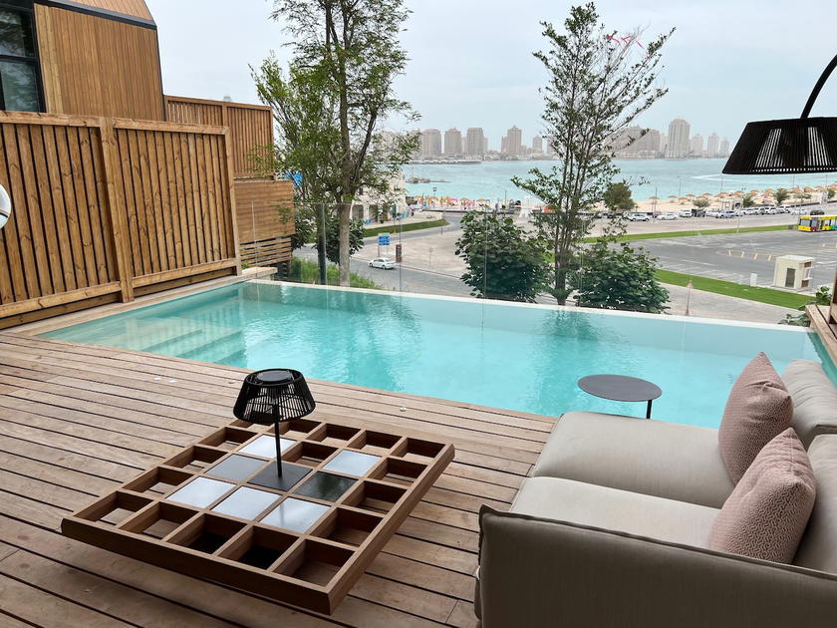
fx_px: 629
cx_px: 418
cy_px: 314
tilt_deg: -13.8
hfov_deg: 67.3
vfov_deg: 53.1
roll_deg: +0.4
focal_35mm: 26
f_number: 1.5
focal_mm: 5.7
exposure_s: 1/1838
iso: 50
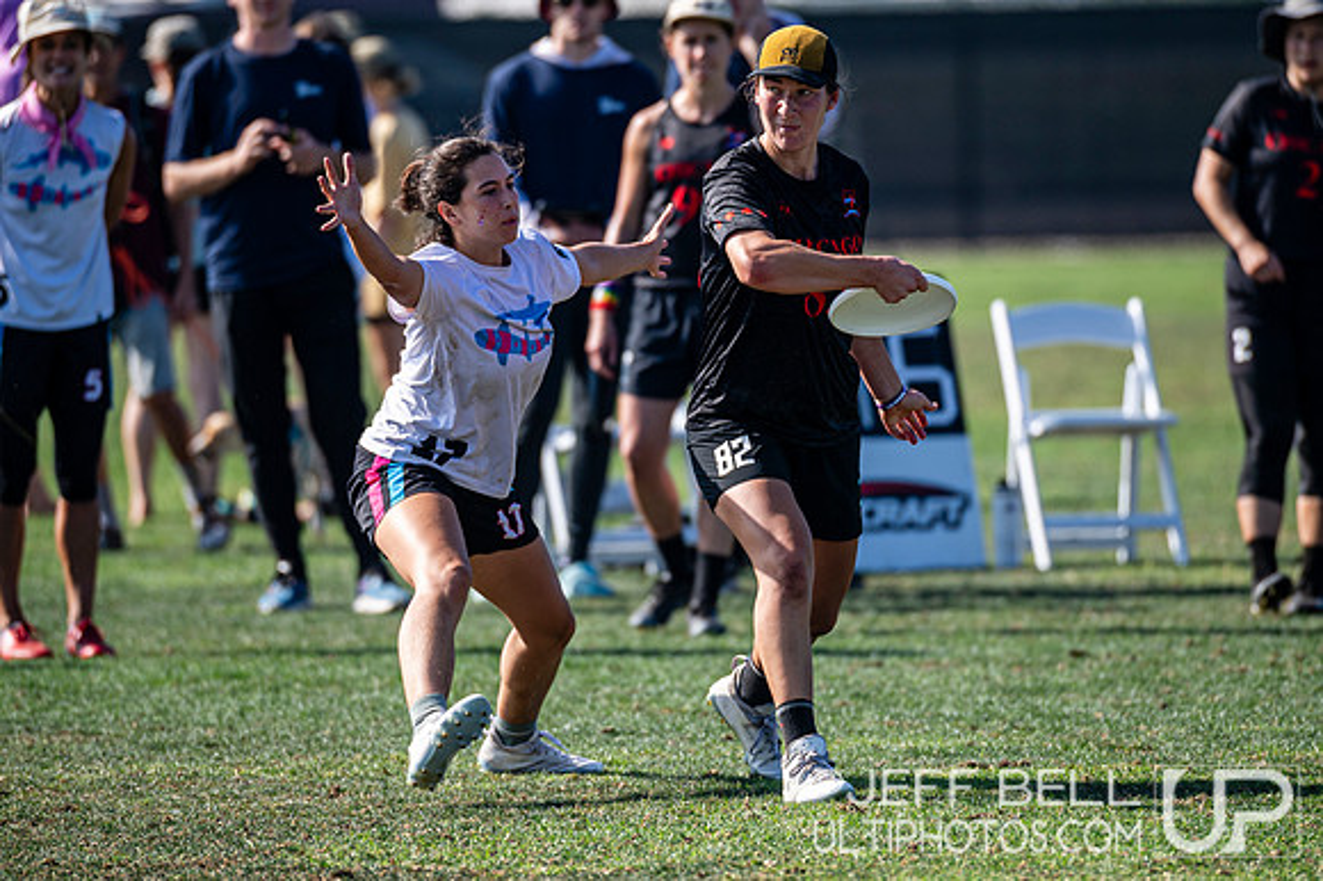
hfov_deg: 4.6
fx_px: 16600
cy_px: 399
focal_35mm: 452
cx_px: 729
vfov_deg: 3.0
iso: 140
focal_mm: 300
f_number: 3.2
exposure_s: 1/1600
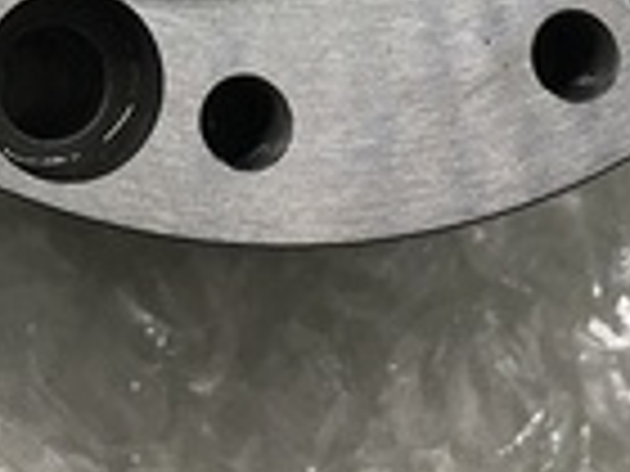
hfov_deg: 14.8
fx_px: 2421
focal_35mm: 133
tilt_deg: -50.5
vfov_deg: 10.0
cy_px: -575
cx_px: 212
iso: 32
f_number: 2.2
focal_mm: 4.15
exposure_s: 1/120
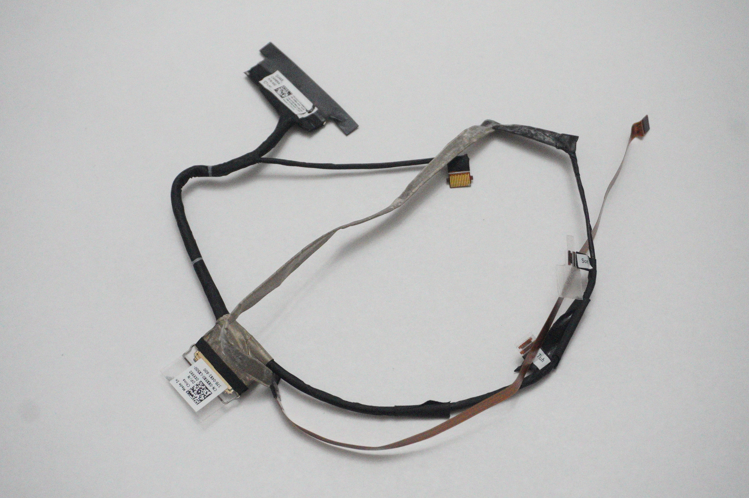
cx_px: 371
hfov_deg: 36.9
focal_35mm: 54
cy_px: 261
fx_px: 1123
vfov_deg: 25.0
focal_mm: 34
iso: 12800
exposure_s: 1/200
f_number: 5.6
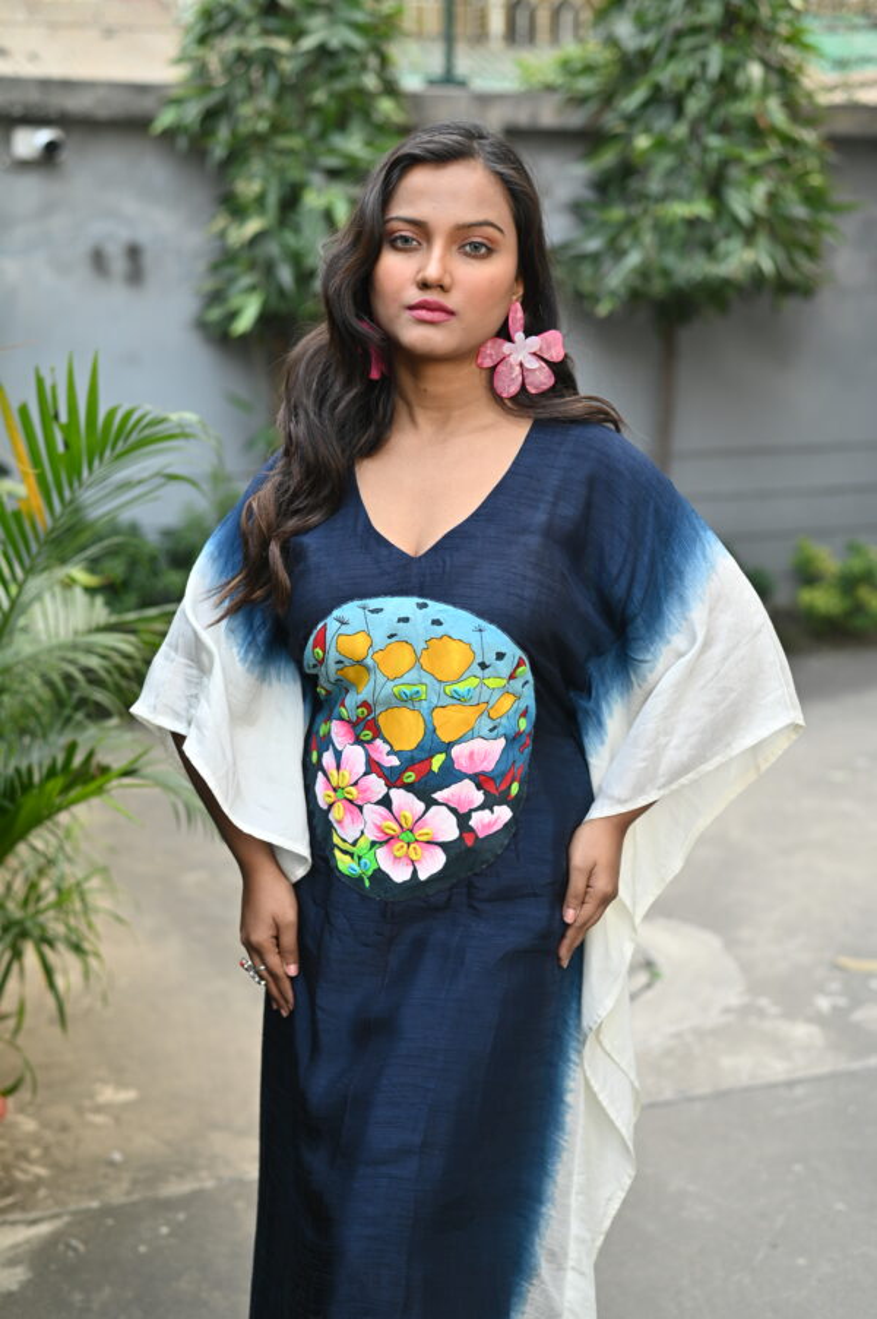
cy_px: 660
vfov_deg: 39.6
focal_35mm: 50
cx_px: 438
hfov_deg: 27.0
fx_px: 1830
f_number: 2.8
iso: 200
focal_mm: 50
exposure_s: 1/160
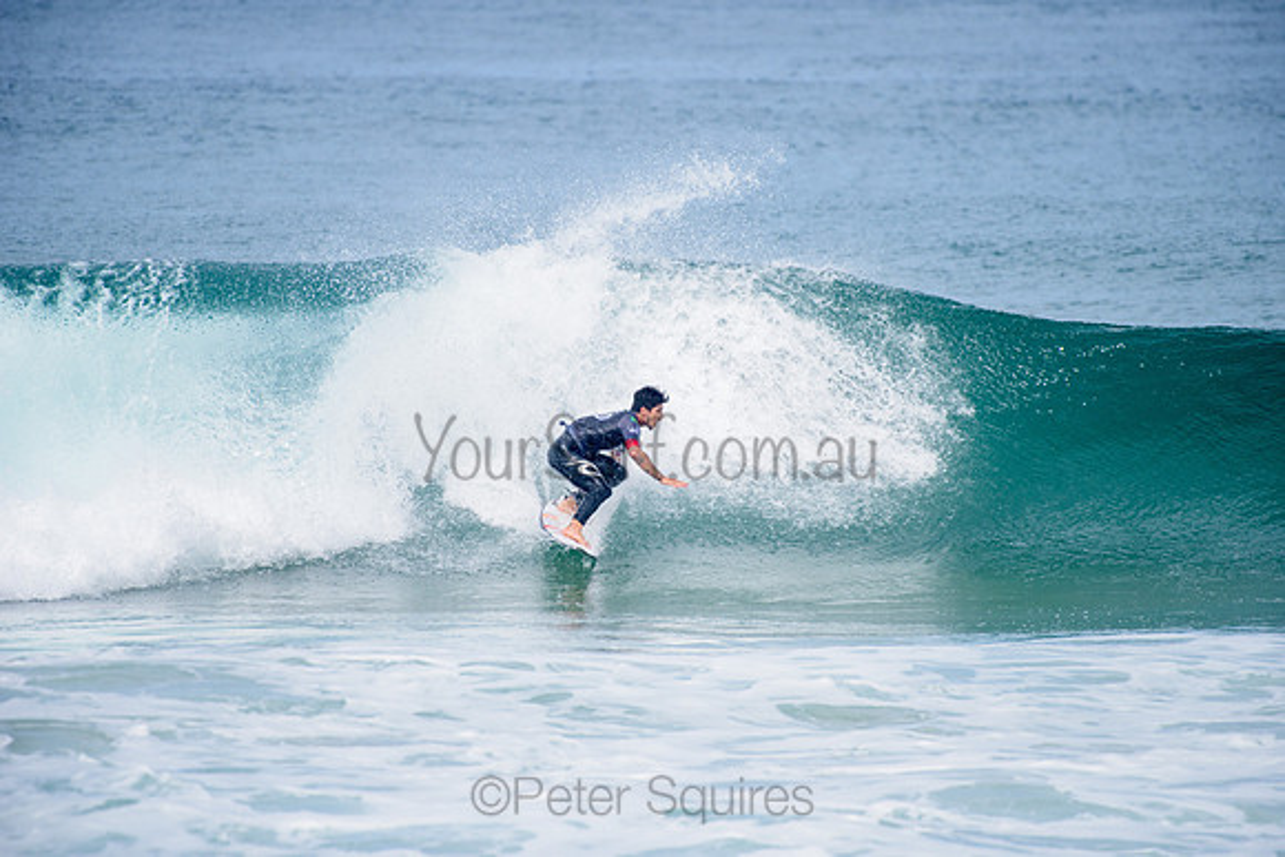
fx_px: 17851
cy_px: 428
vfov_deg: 2.8
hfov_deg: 4.1
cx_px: 642
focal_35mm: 500
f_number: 5.6
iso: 250
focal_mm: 500
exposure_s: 1/2000
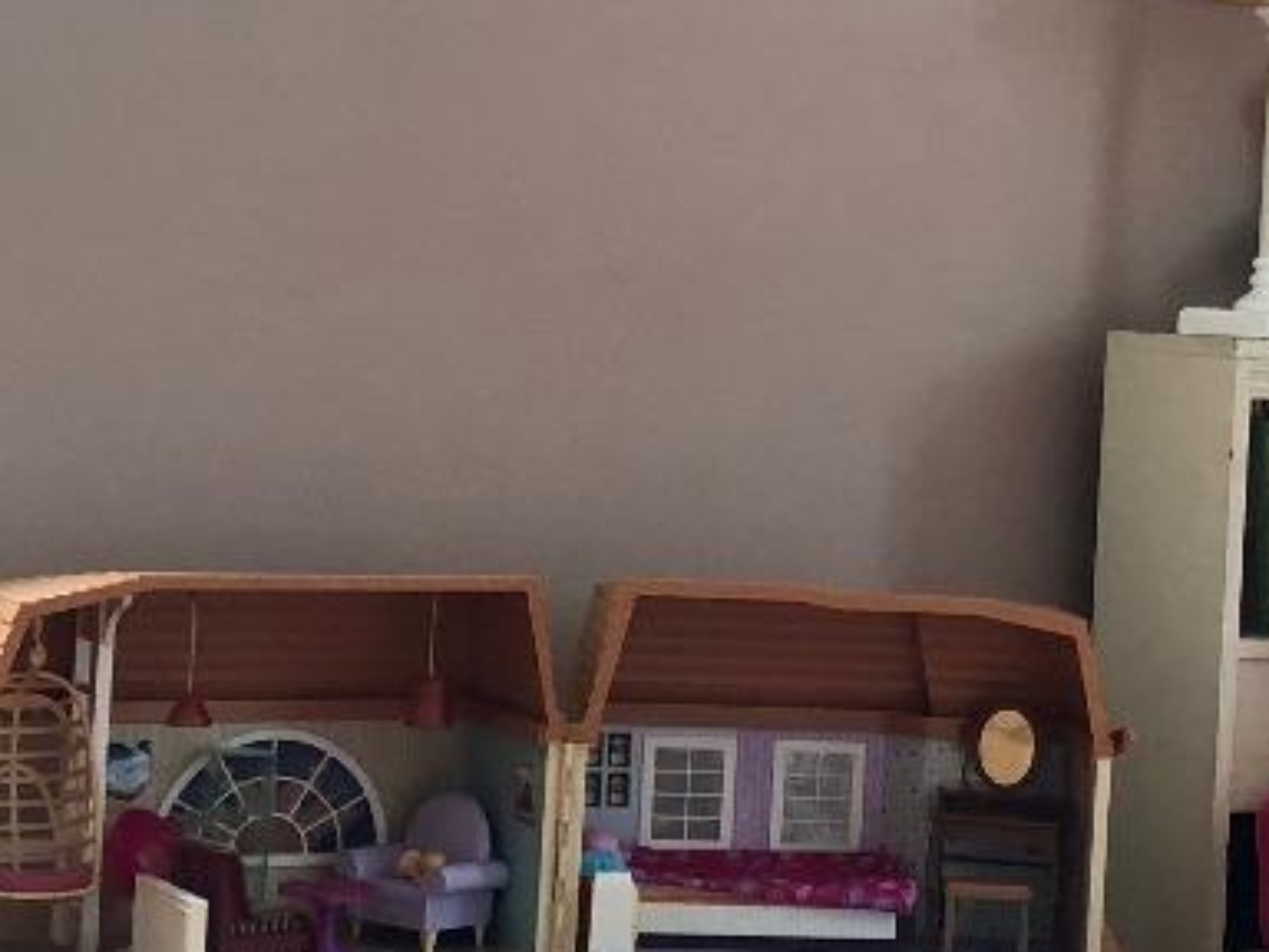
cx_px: 896
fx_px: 3849
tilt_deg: -1.9
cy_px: 430
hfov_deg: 18.6
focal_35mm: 105
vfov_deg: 14.1
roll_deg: -2.8
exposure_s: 1/15
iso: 50
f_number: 1.8
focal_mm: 4
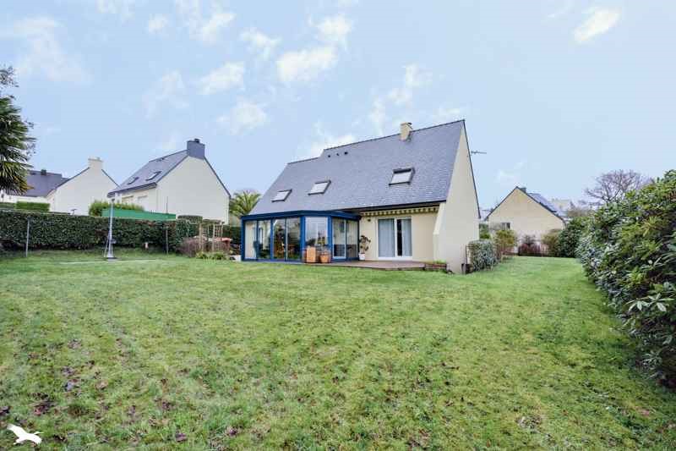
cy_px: 226
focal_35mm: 16
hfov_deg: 96.7
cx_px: 338
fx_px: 300
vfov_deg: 73.7
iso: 800
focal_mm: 16
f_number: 8
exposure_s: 1/1000
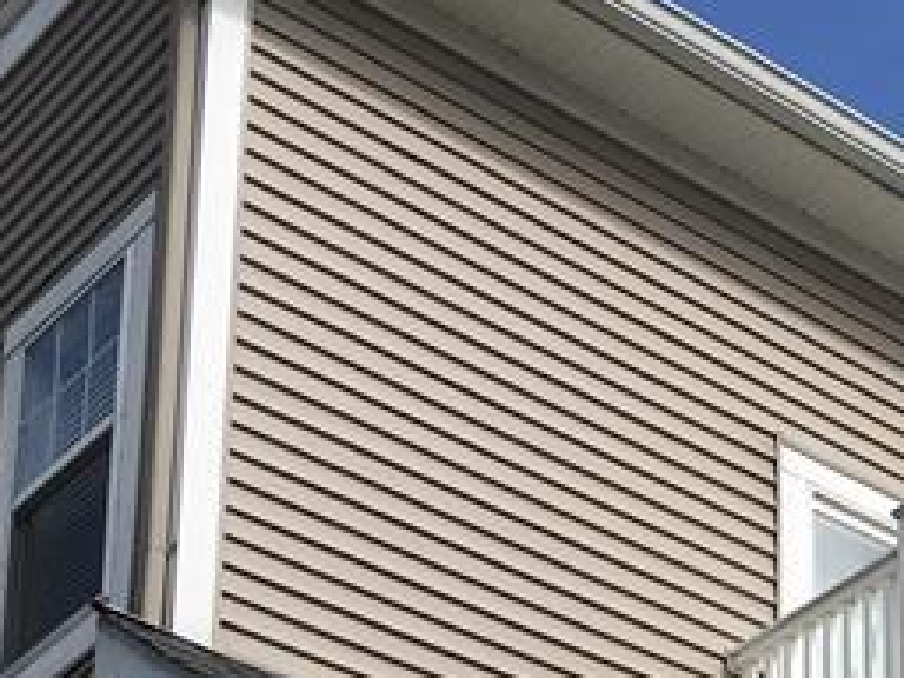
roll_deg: +2.0
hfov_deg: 16.0
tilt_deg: +19.3
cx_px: 1225
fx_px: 3029
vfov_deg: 11.6
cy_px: 1324
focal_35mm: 116
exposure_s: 1/2262
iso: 25
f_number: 2.2
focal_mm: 4.15
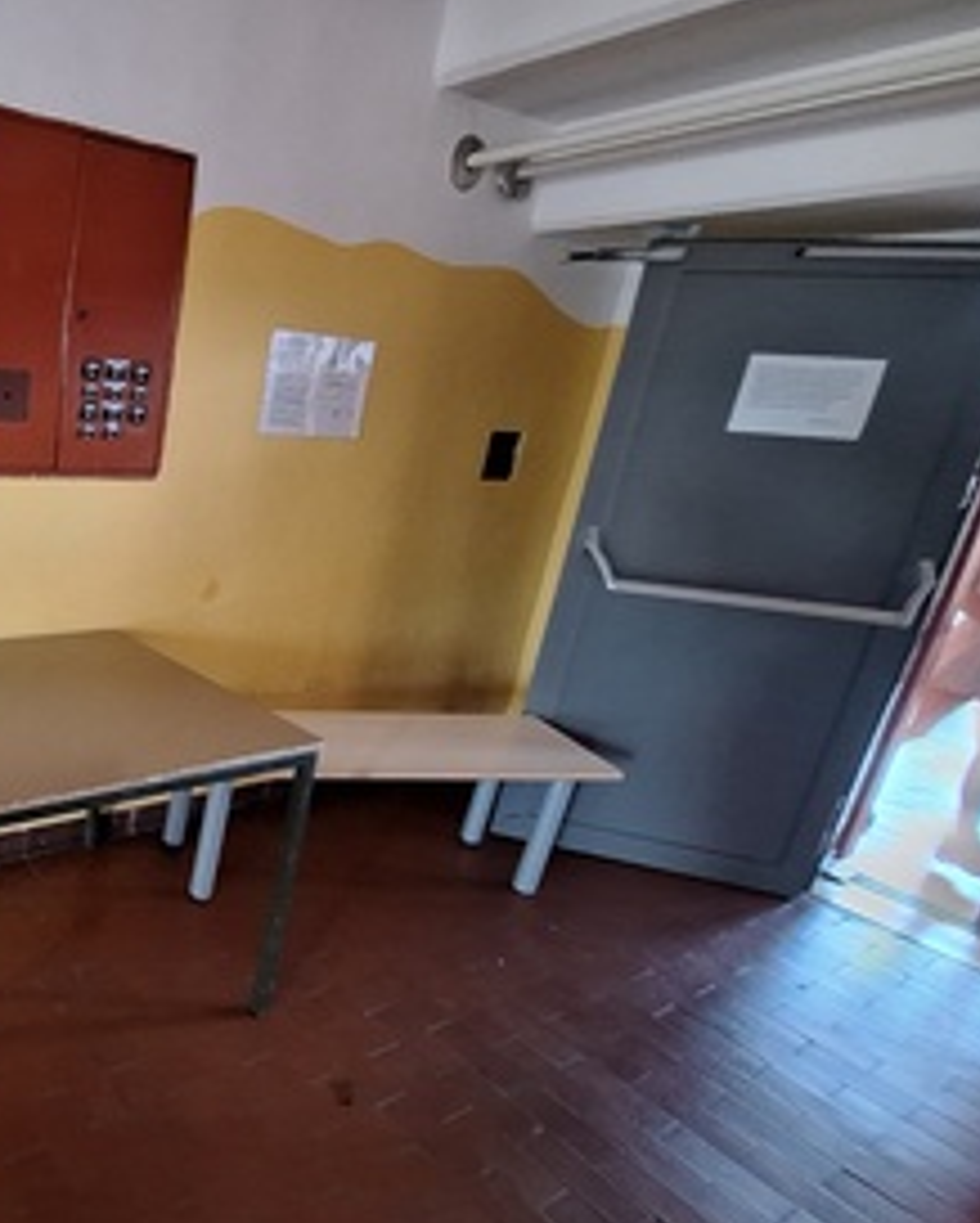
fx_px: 761
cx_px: 9
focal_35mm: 21
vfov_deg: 77.6
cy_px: 634
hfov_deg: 52.6
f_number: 2.2
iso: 320
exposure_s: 1/25
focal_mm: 1.74
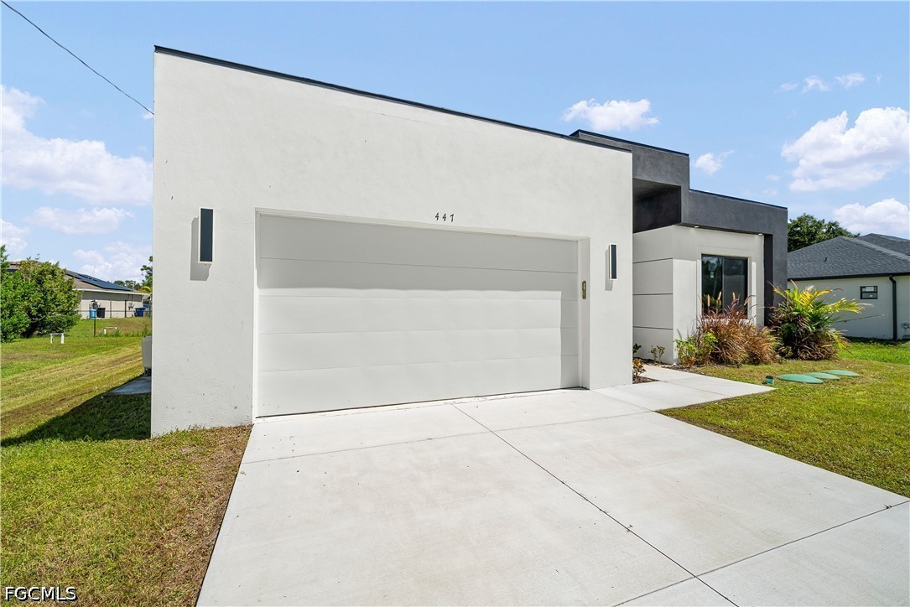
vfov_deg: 77.4
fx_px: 379
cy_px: 304
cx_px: 455
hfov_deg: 100.4
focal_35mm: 15
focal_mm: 15
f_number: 9
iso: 200
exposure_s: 1/320
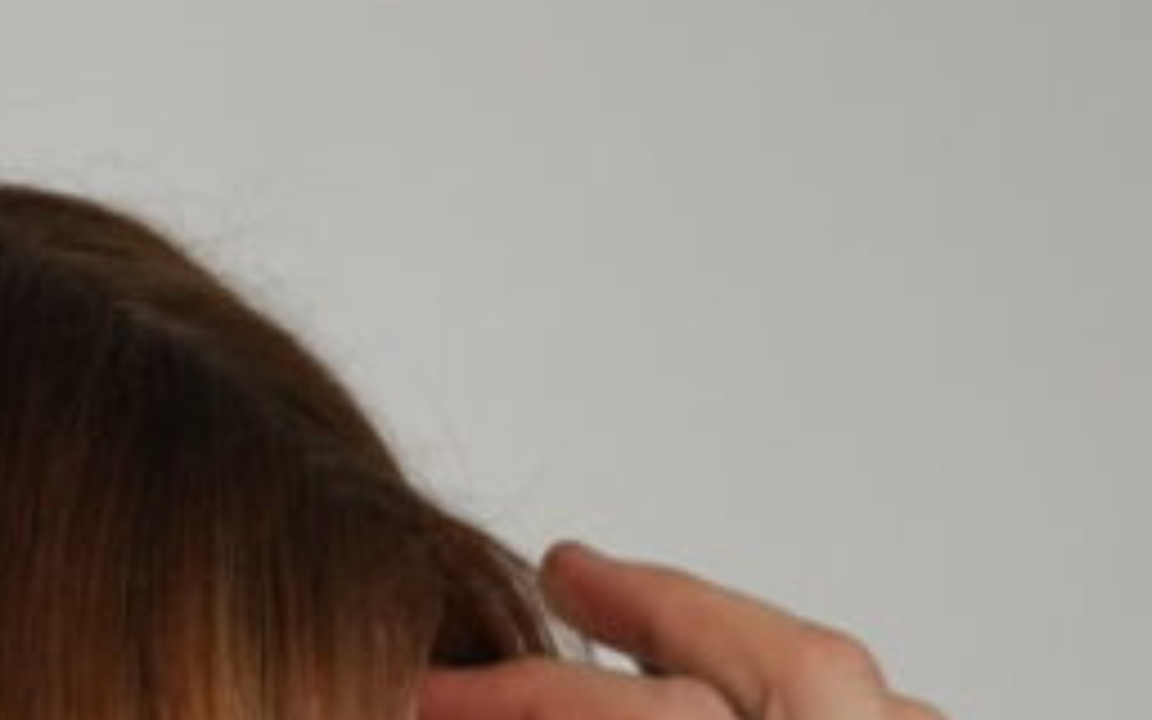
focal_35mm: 204
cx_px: -4
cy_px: 2128
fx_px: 6405
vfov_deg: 6.0
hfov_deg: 10.2
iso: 2500
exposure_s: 1/500
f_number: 5.6
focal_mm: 50
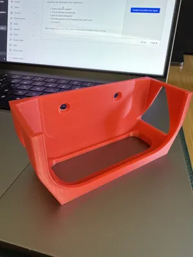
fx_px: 186
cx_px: 96
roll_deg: -2.0
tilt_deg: -31.7
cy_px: 128
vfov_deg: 69.4
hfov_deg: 54.9
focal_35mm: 25
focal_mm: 2.22
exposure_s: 1/61
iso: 320
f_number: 2.2
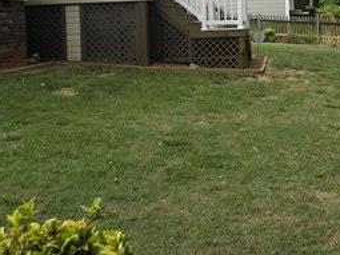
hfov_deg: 34.0
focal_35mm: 55
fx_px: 540
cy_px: 38
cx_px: 267
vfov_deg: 25.9
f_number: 3.5
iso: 100
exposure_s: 1/160
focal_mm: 5
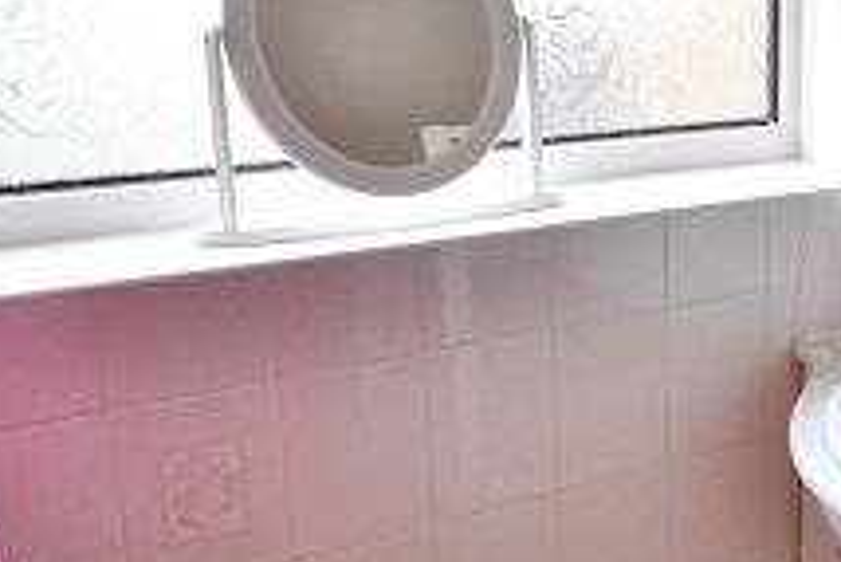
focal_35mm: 46
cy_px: 147
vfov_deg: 28.9
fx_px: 1075
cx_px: 943
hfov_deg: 35.8
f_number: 4.5
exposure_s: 1/80
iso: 400
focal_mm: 10
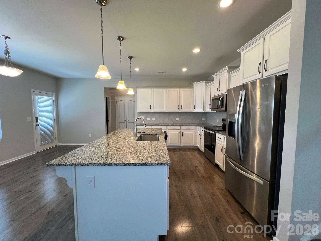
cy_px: 120
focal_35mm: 13
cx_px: 160
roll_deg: -0.2
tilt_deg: -4.9
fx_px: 121
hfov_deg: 106.2
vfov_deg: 89.9
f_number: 1.8
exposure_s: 1/120
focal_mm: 1.57
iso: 250
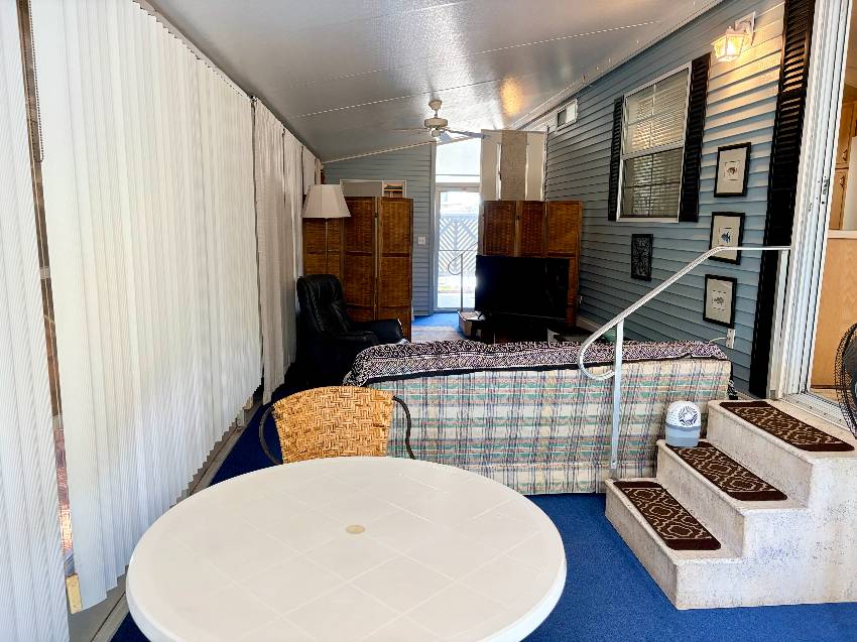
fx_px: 644
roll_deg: -0.2
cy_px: 321
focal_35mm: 26
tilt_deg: -9.1
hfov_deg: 67.3
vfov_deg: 53.0
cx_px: 428
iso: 200
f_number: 1.6
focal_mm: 5.96
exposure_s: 1/120
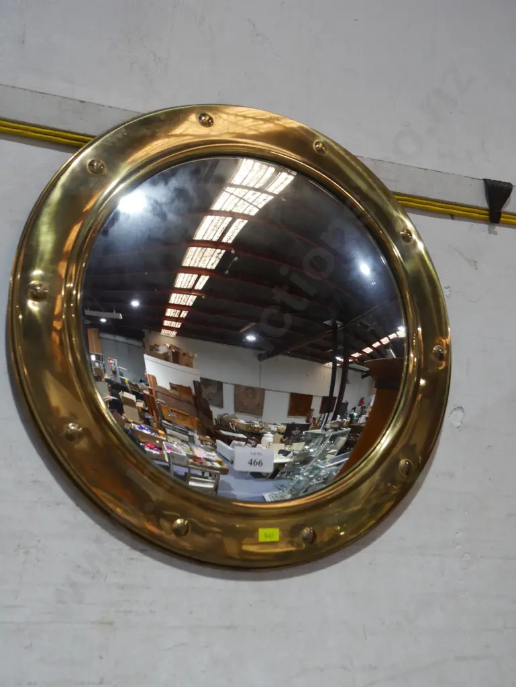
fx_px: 1072
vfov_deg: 35.5
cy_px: 344
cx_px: 258
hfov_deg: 27.1
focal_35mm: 54
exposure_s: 1/60
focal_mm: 27
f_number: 5.3
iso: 640
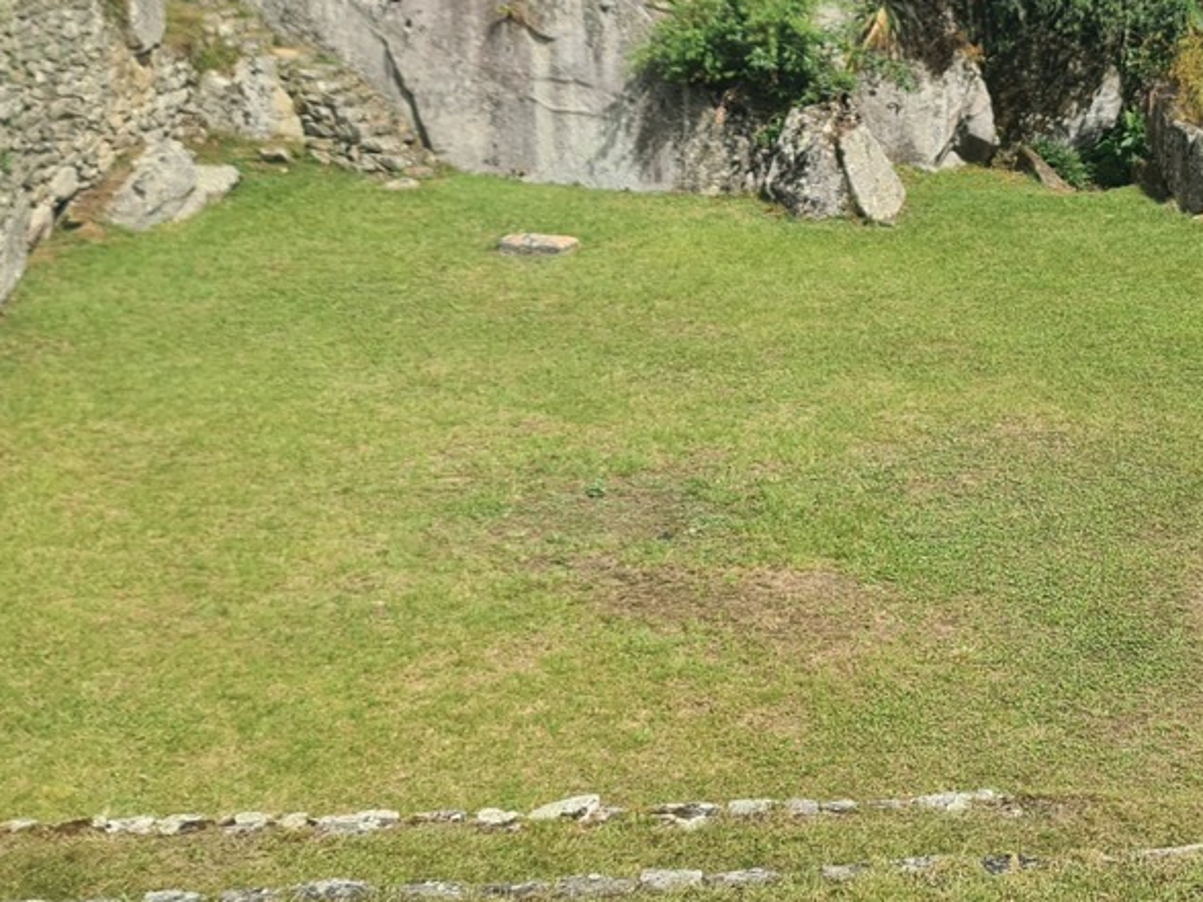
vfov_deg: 20.8
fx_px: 2363
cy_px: -22
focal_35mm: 68
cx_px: 957
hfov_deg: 28.0
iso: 50
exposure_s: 1/1006
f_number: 1.8
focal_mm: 7
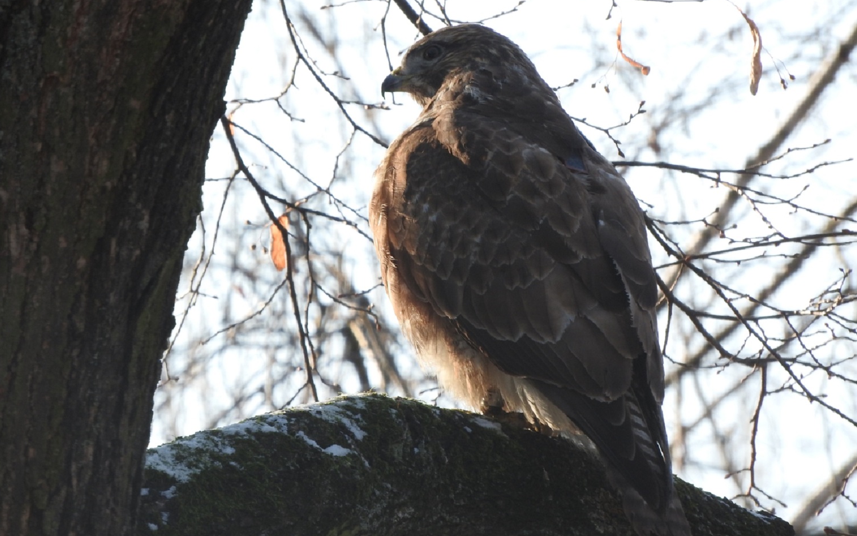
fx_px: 24807
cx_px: 428
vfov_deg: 1.2
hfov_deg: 2.0
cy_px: 315
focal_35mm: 1062
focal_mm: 179.2
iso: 100
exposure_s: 1/60
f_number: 8
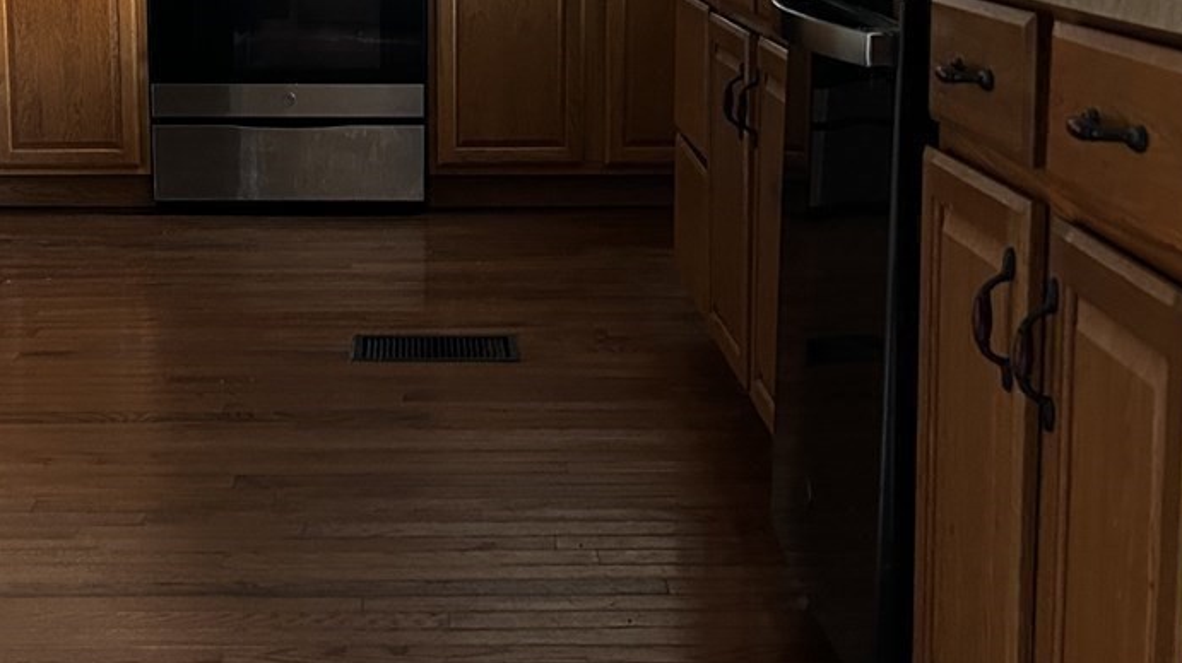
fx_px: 1974
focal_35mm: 63
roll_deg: -0.8
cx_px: 407
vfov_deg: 19.0
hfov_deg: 33.1
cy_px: 188
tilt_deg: -9.9
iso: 640
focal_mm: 5.7
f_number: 1.5
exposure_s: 1/40
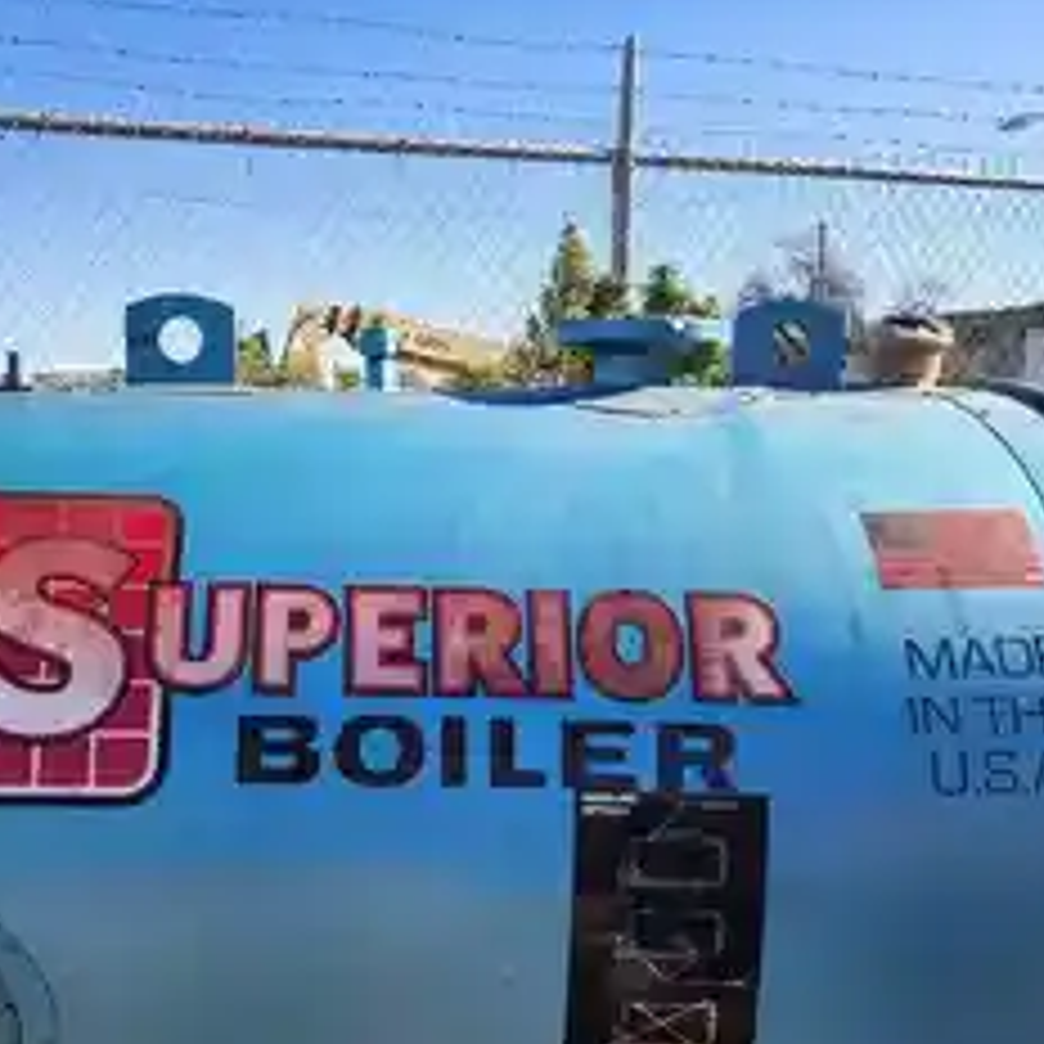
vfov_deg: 46.8
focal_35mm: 35
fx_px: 1194
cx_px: 342
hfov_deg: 46.4
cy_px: 652
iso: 12
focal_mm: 6.4
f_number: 1.8
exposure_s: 1/538
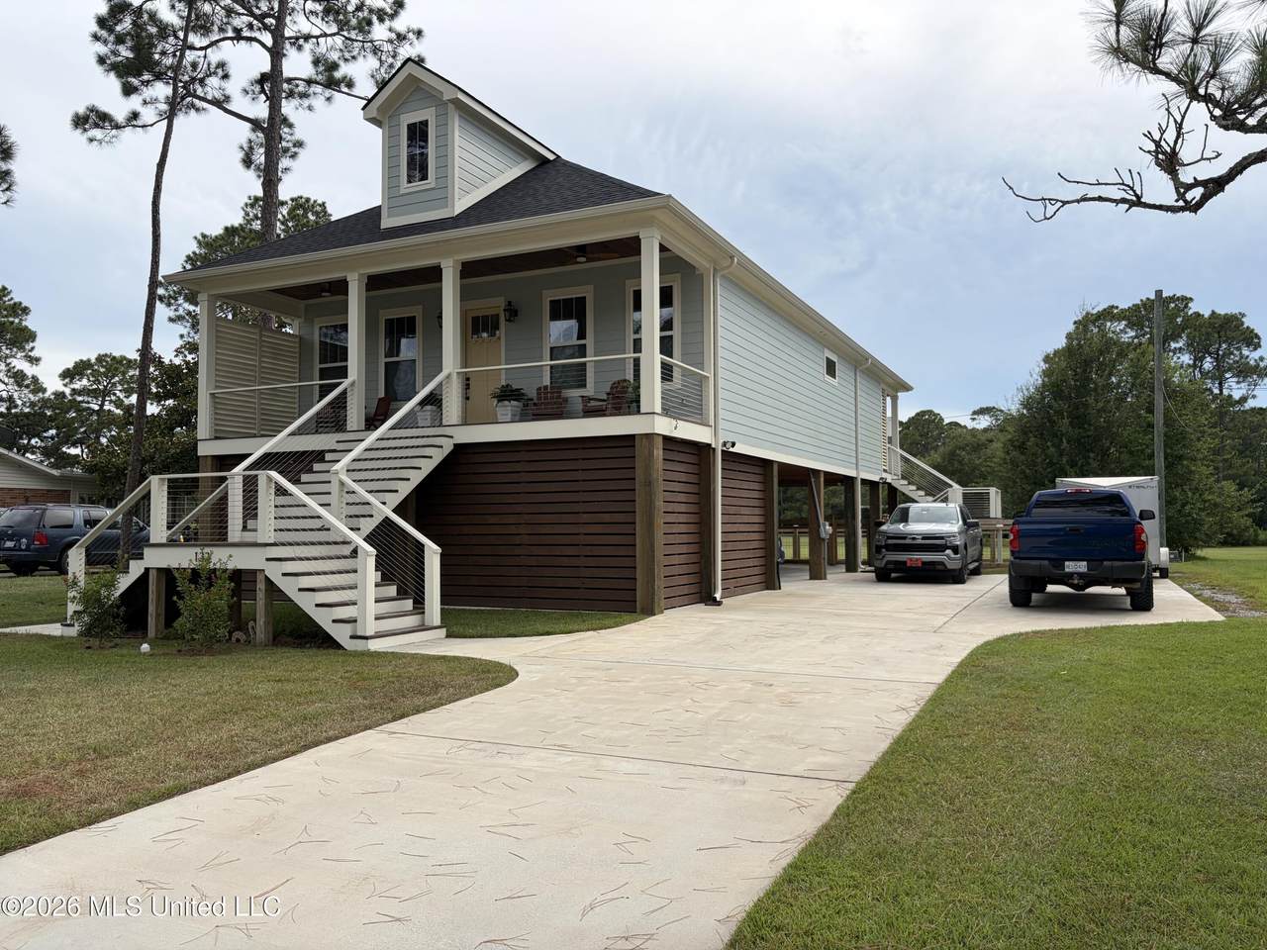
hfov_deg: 67.3
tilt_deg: +4.5
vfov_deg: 53.1
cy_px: 475
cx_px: 634
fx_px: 952
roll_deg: +0.7
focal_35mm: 26
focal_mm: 5.96
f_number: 1.6
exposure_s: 1/2012
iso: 50
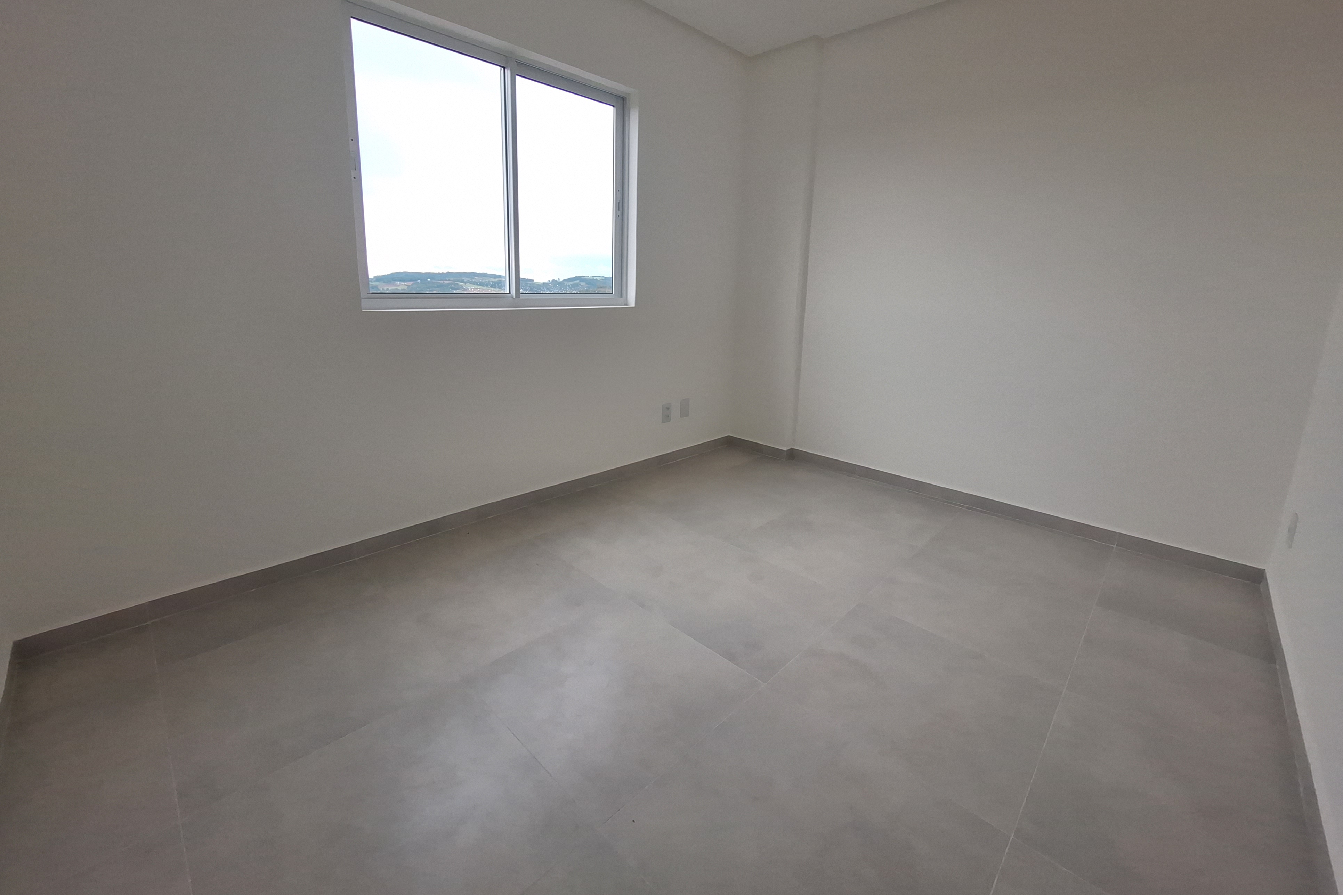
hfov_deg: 104.2
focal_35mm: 14
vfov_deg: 80.8
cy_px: 392
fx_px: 522
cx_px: 662
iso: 50
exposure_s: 1/60
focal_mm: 1.74
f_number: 2.2
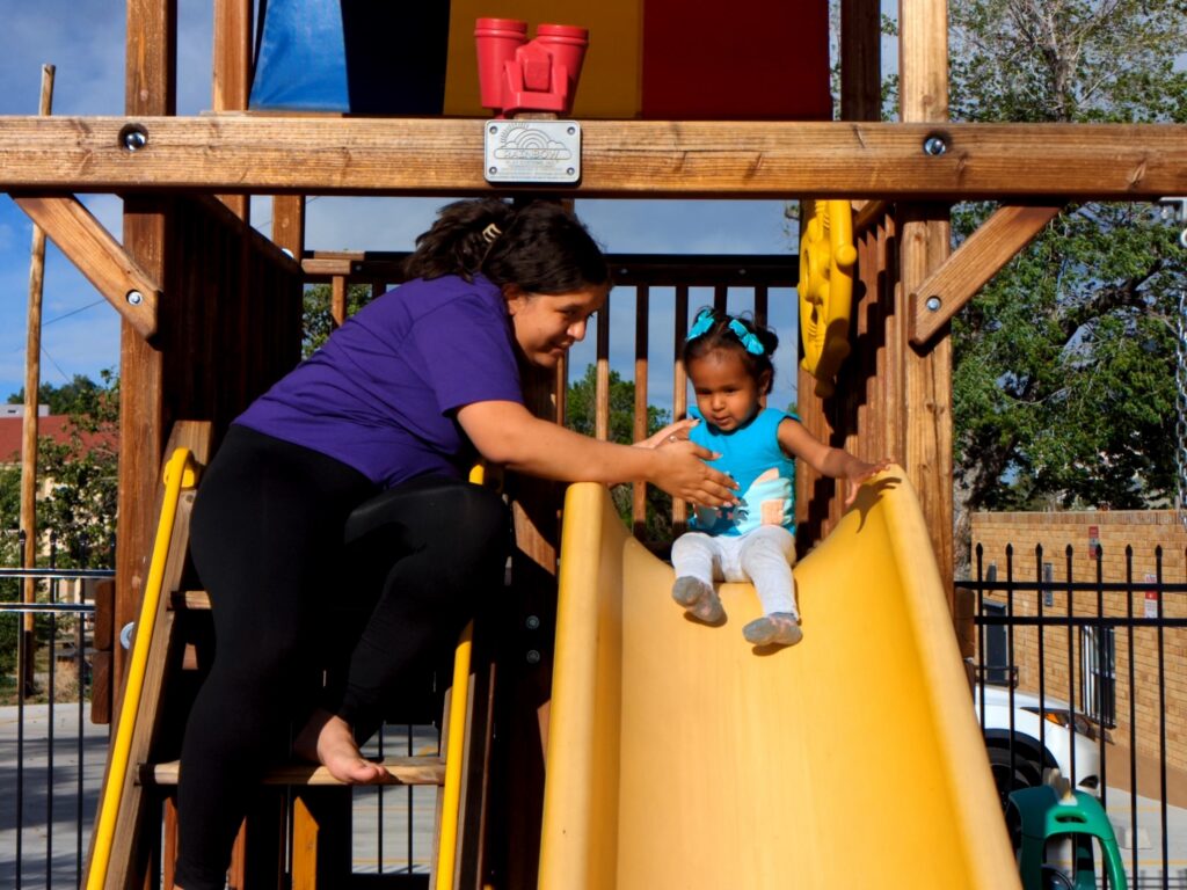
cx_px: 594
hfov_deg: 39.7
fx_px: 1646
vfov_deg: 30.3
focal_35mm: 48
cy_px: 445
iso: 45
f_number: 1.85
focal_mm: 6.81
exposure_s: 1/4000
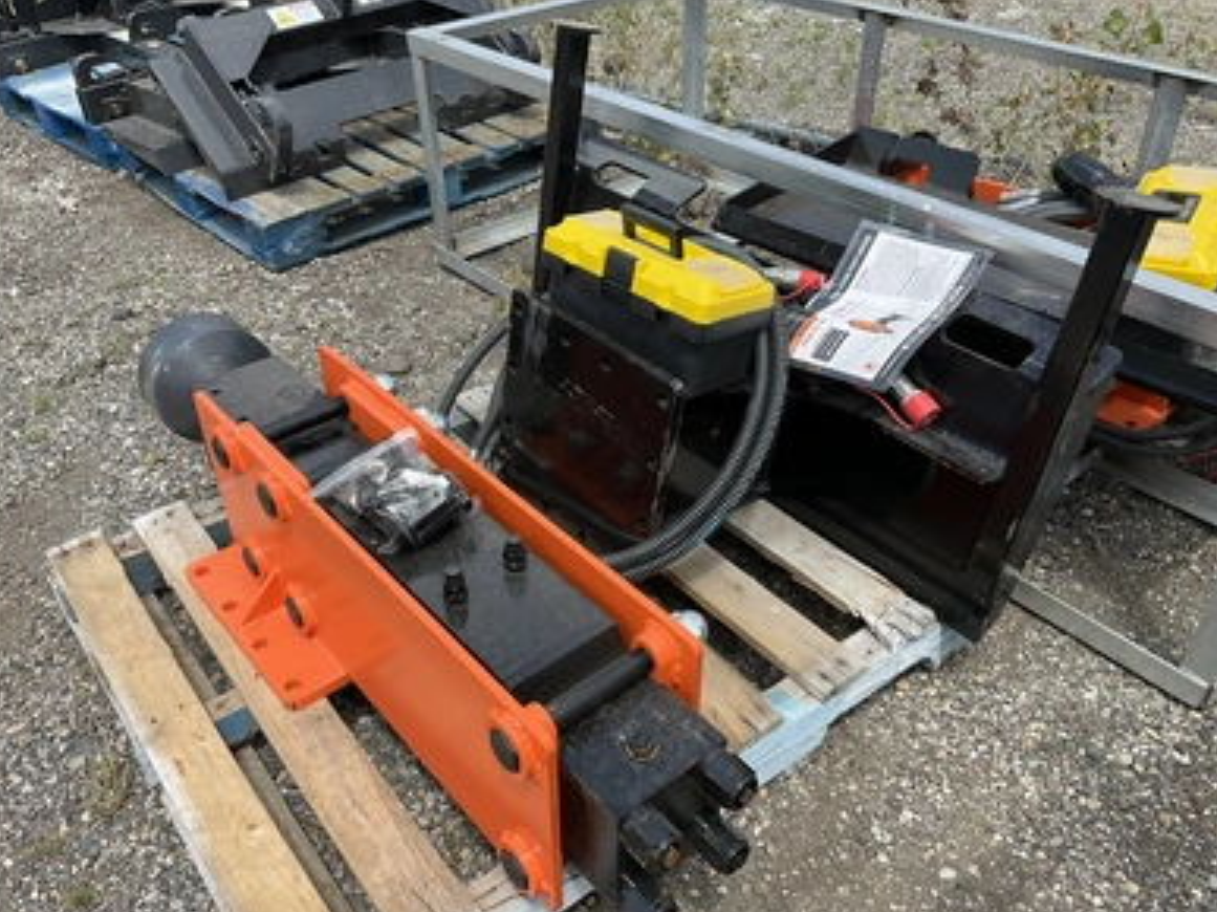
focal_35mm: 30
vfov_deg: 46.8
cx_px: 594
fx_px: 1054
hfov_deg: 60.0
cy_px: 465
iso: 25
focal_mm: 3
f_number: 1.8
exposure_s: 1/855
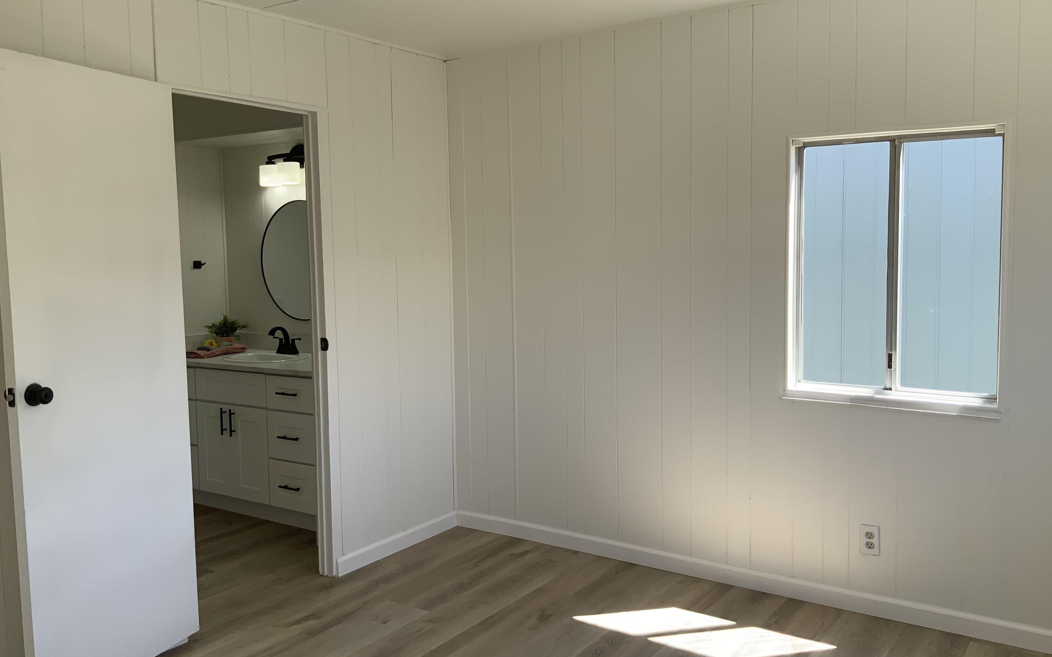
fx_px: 889
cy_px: 319
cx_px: 527
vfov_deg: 40.6
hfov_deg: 61.2
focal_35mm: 31
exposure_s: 1/177
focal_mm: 3
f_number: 1.8
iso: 16
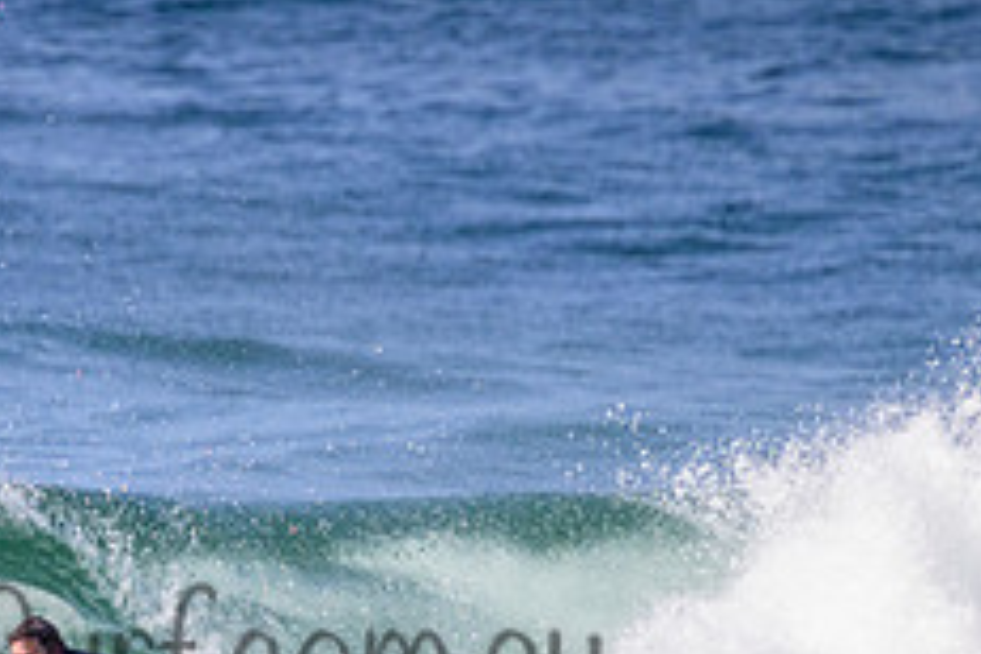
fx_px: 54632
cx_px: 153
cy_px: 614
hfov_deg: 1.0
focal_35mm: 2005
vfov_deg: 0.7
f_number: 11
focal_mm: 800
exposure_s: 1/2000
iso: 1400
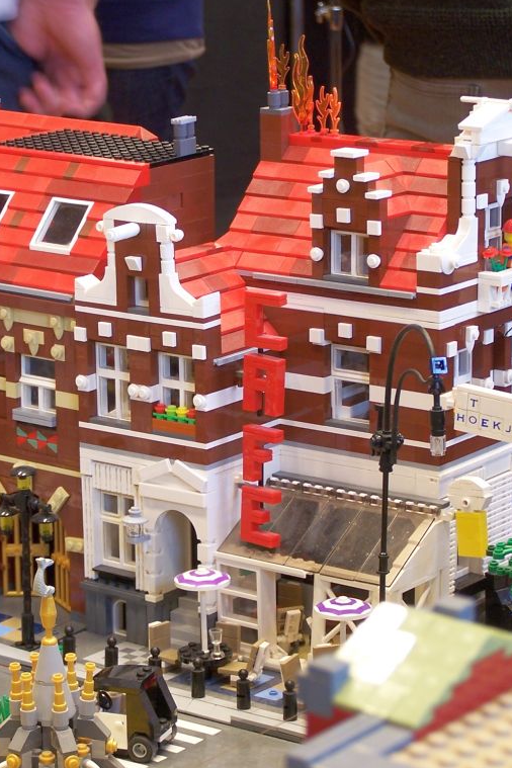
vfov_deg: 17.8
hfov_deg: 11.9
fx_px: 2453
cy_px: 380
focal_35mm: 115
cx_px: 200
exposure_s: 1/6
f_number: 3.2
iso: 80
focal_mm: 13.7
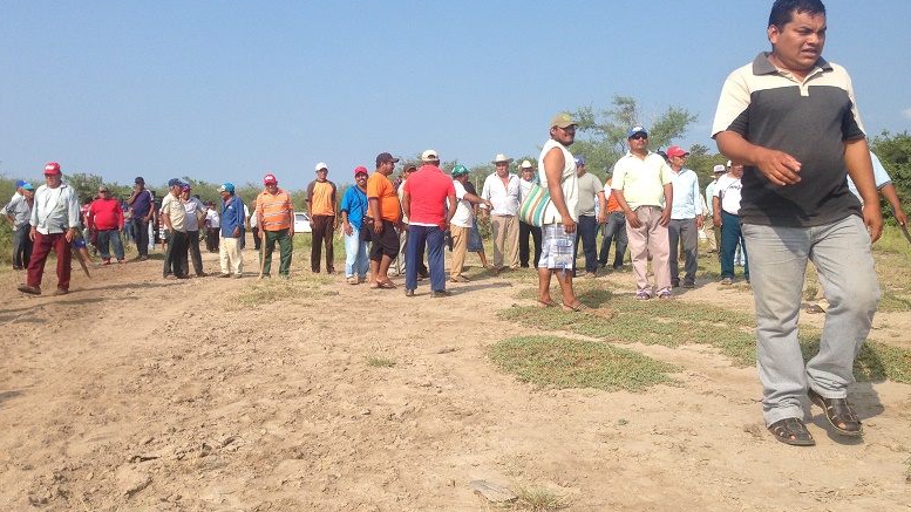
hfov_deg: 54.0
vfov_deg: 31.9
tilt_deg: +2.2
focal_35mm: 37
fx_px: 894
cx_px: 444
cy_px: 211
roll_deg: -1.5
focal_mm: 4.12
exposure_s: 1/1695
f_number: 2.4
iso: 50
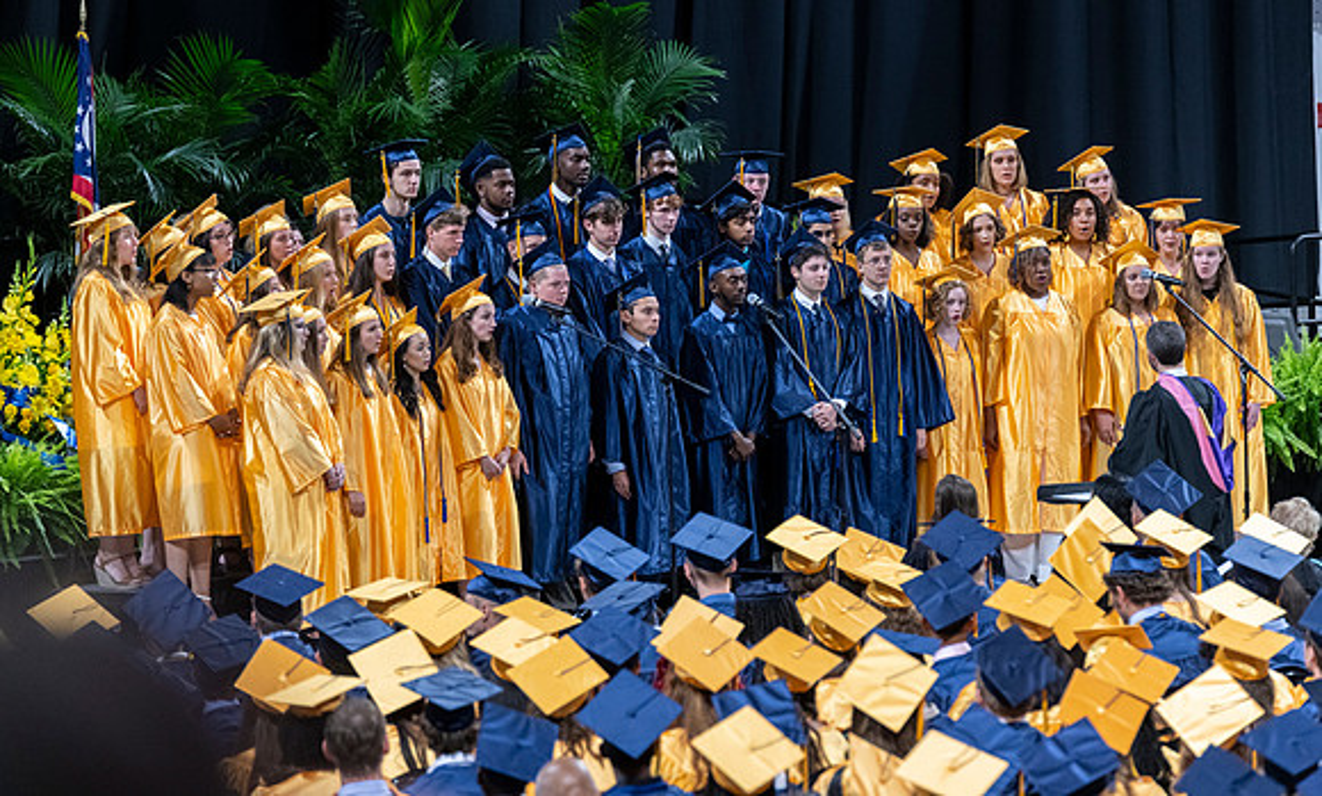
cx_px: 674
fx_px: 7110
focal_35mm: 199
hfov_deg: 10.6
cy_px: 349
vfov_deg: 6.4
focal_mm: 190
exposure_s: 1/200
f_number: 4.5
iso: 2000
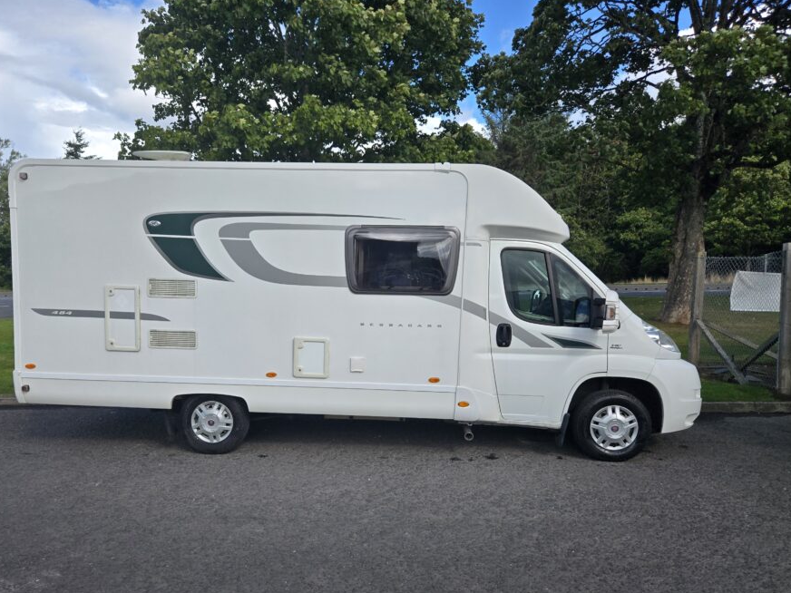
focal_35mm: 27
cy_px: 344
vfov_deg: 51.1
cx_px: 337
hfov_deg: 65.0
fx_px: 617
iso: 64
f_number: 1.8
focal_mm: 5.4
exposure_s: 1/2921
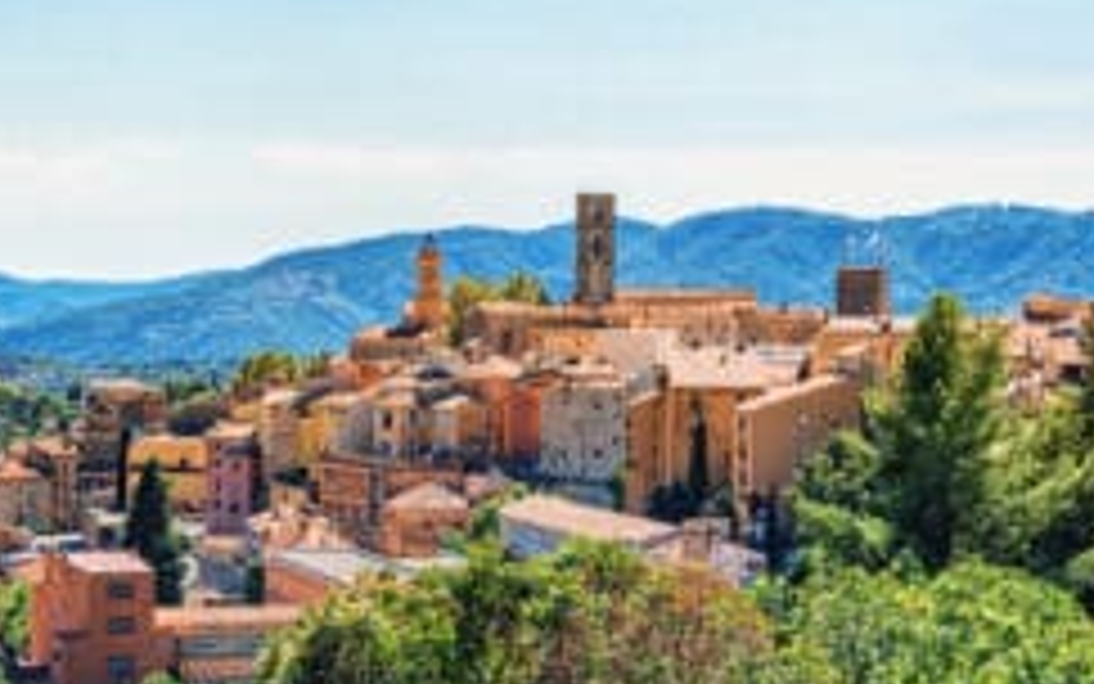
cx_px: 401
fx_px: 3489
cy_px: 292
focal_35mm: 117
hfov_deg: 17.8
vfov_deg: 11.2
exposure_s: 1/200
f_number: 7.1
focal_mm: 62
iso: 64
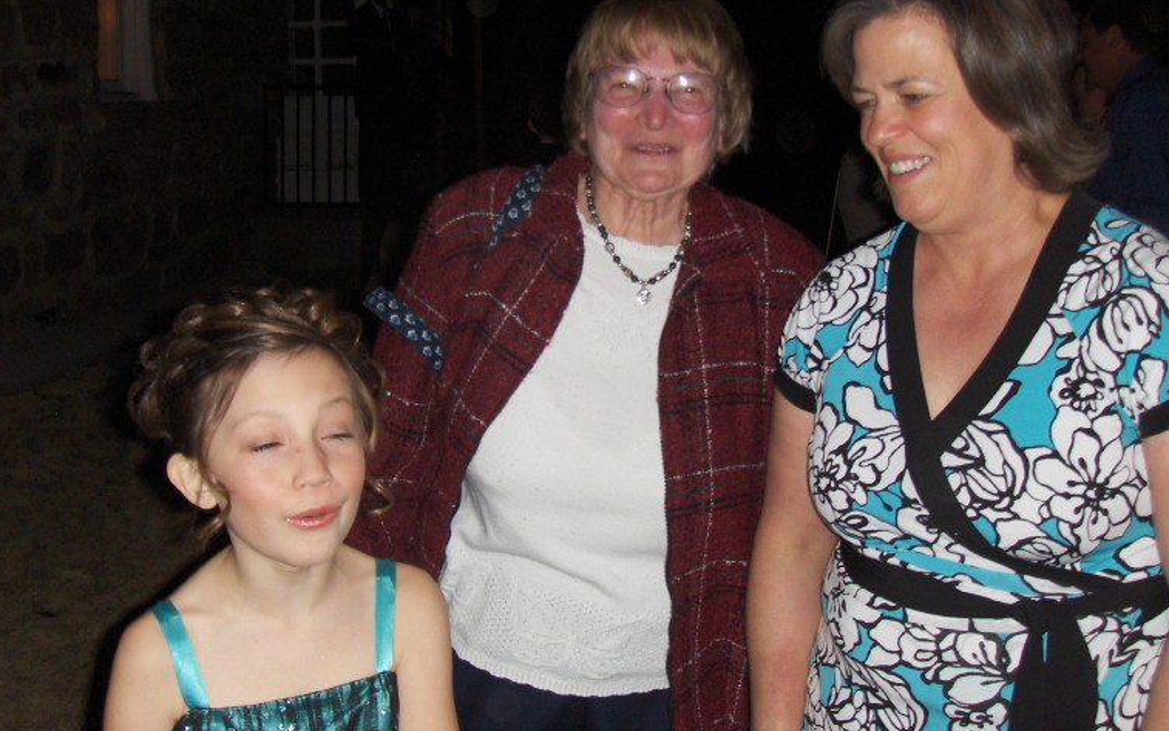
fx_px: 1465
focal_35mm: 46
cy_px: 308
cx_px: 582
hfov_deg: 43.5
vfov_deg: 27.9
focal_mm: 6.5
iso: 100
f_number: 3.5
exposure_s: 1/60
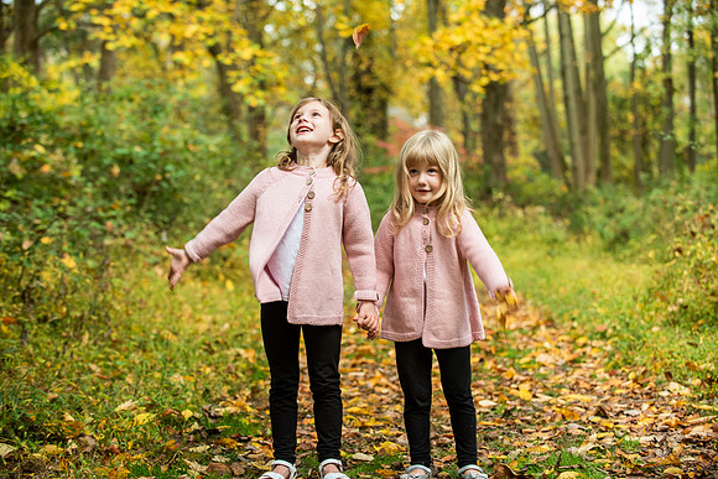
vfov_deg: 16.7
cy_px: 240
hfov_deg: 24.8
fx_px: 1636
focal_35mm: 82
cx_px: 359
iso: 640
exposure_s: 1/125
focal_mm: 82
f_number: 4
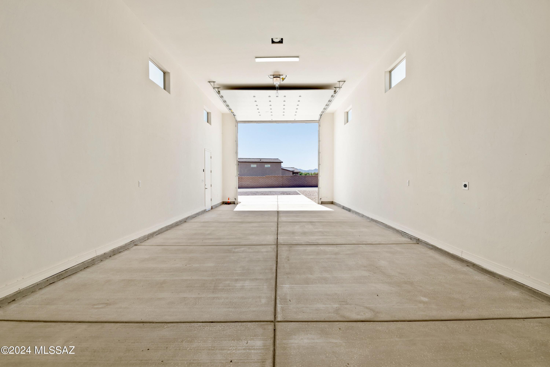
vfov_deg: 67.4
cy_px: 184
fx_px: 275
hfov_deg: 90.0
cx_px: 275
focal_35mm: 18
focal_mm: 18
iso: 400
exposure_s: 1/80
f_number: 8
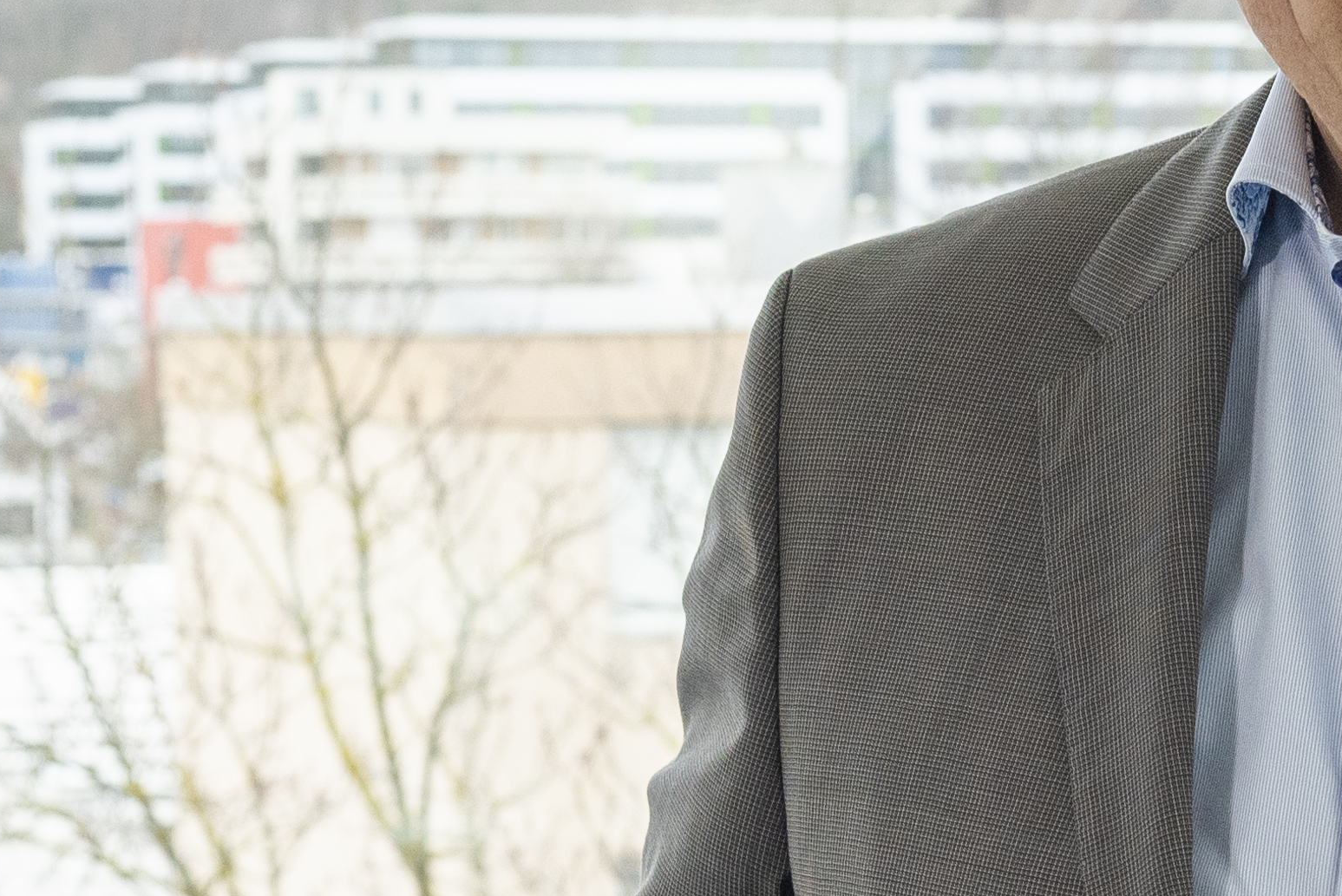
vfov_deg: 9.8
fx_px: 5221
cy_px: 795
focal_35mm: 140
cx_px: 918
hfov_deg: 14.6
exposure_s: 1/160
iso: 640
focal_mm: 36
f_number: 5.6
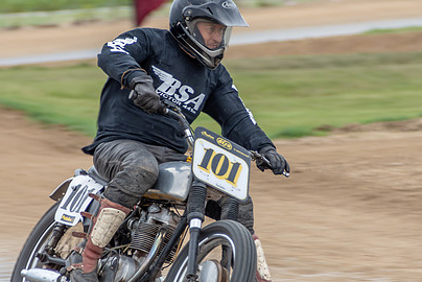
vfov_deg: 3.2
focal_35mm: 437
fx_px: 5126
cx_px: 221
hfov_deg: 4.7
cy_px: 150
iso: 100
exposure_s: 1/160
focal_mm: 175
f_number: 6
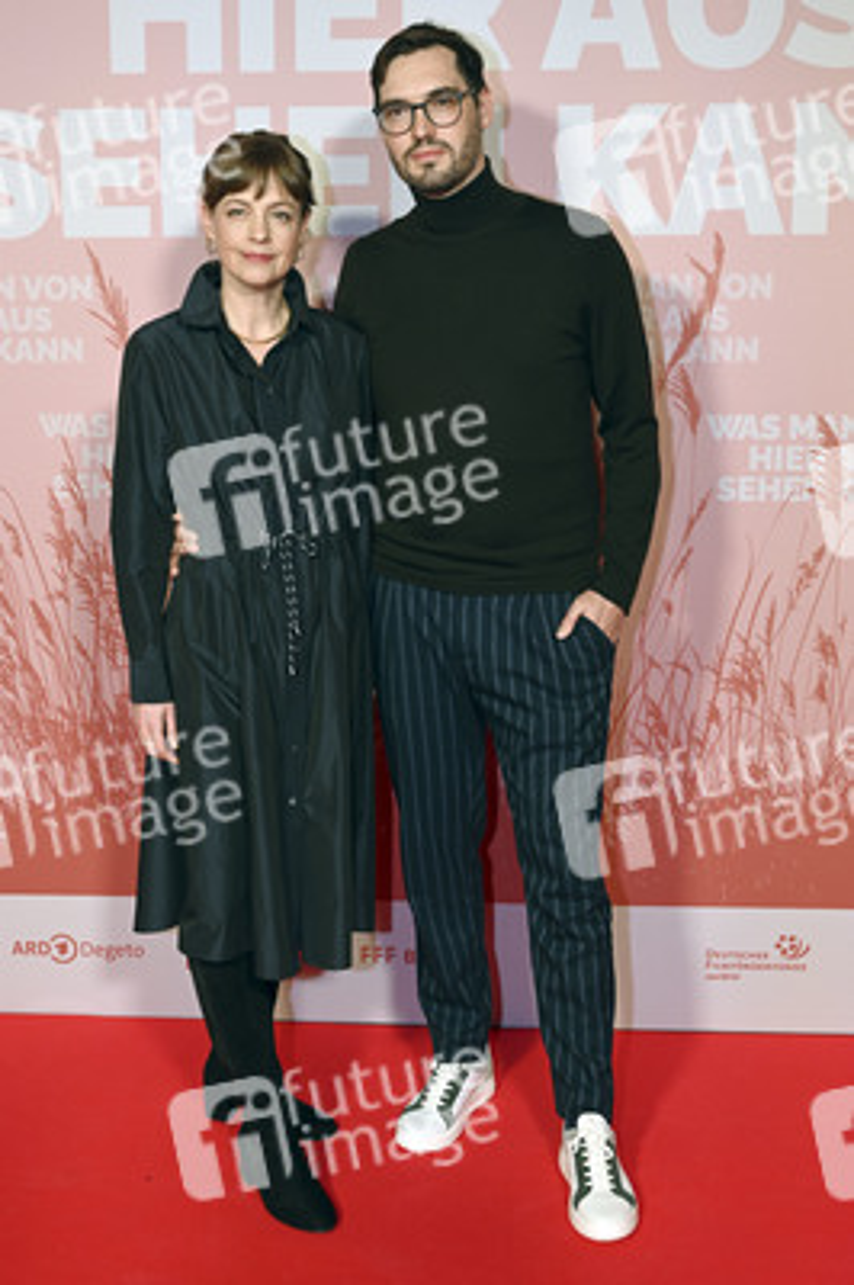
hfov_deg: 29.2
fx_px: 1640
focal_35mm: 46
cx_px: 427
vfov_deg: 42.8
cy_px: 642
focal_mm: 46
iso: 500
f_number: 4
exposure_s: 1/125
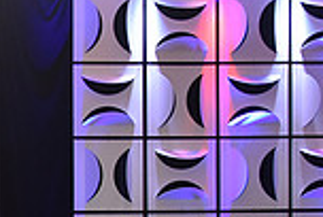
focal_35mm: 122
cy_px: 350
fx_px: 1097
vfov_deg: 10.8
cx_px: -166
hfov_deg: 15.4
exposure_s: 1/250
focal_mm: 32
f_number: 4.5
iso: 1600
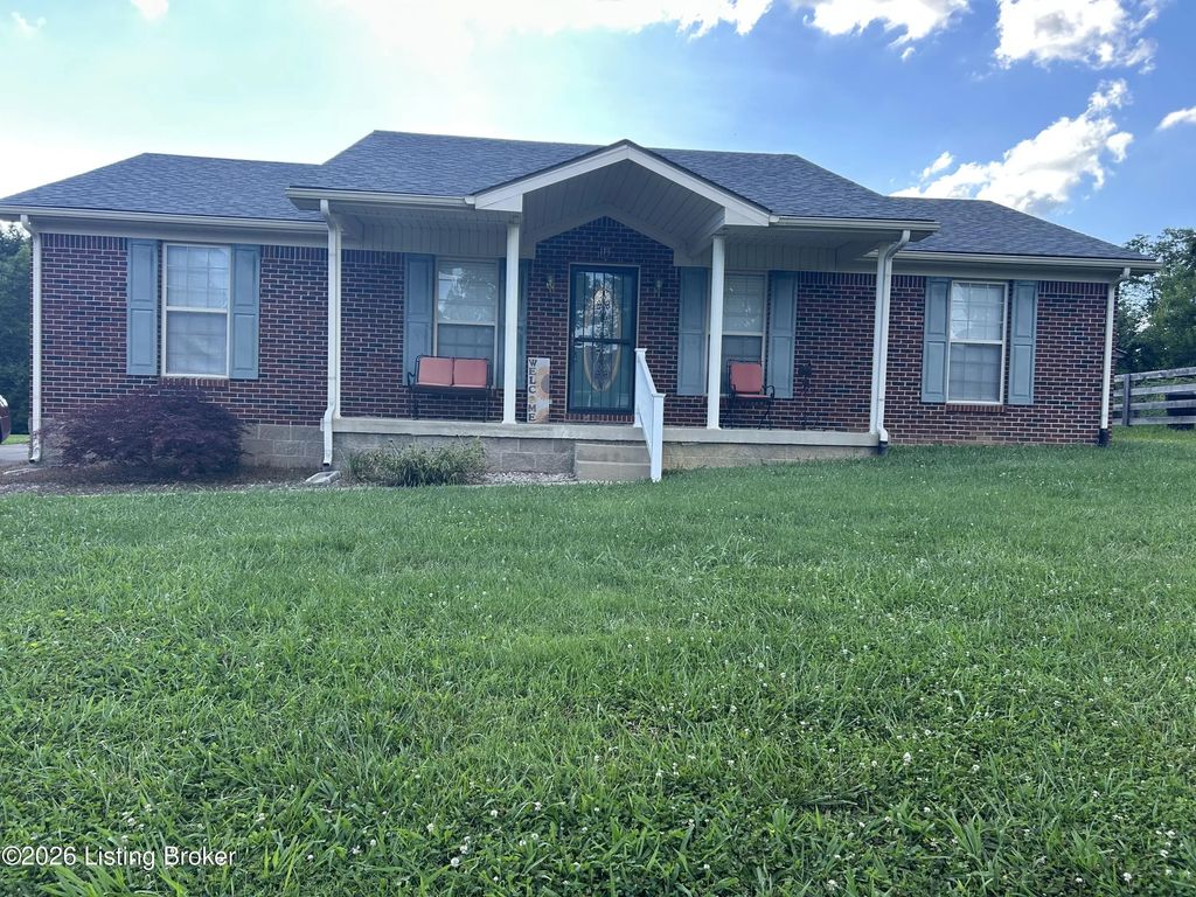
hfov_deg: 67.3
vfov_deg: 53.1
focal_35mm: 26
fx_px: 898
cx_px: 598
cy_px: 448
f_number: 1.5
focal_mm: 5.7
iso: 50
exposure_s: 1/814
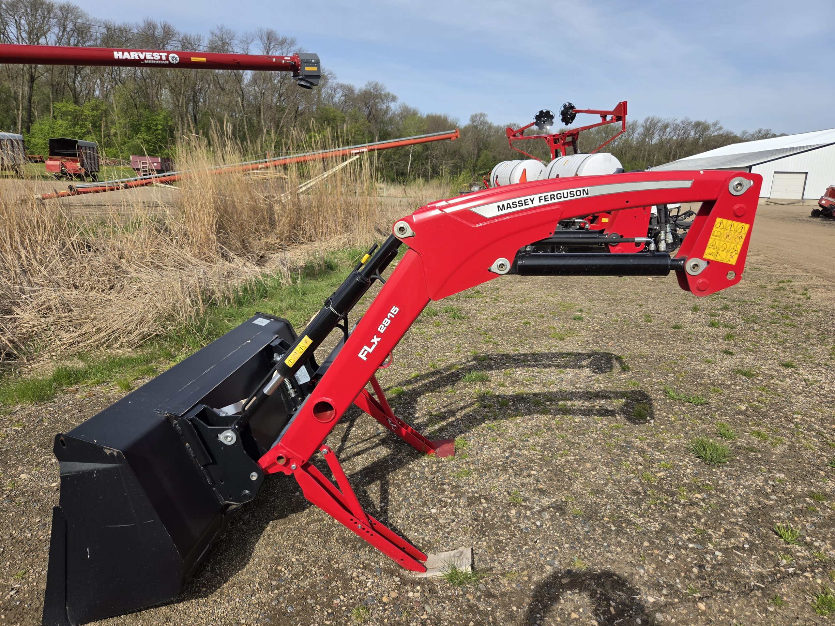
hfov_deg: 73.9
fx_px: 555
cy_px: 313
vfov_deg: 58.9
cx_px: 418
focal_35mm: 23
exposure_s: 1/4186
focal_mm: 5.4
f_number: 1.8
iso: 80
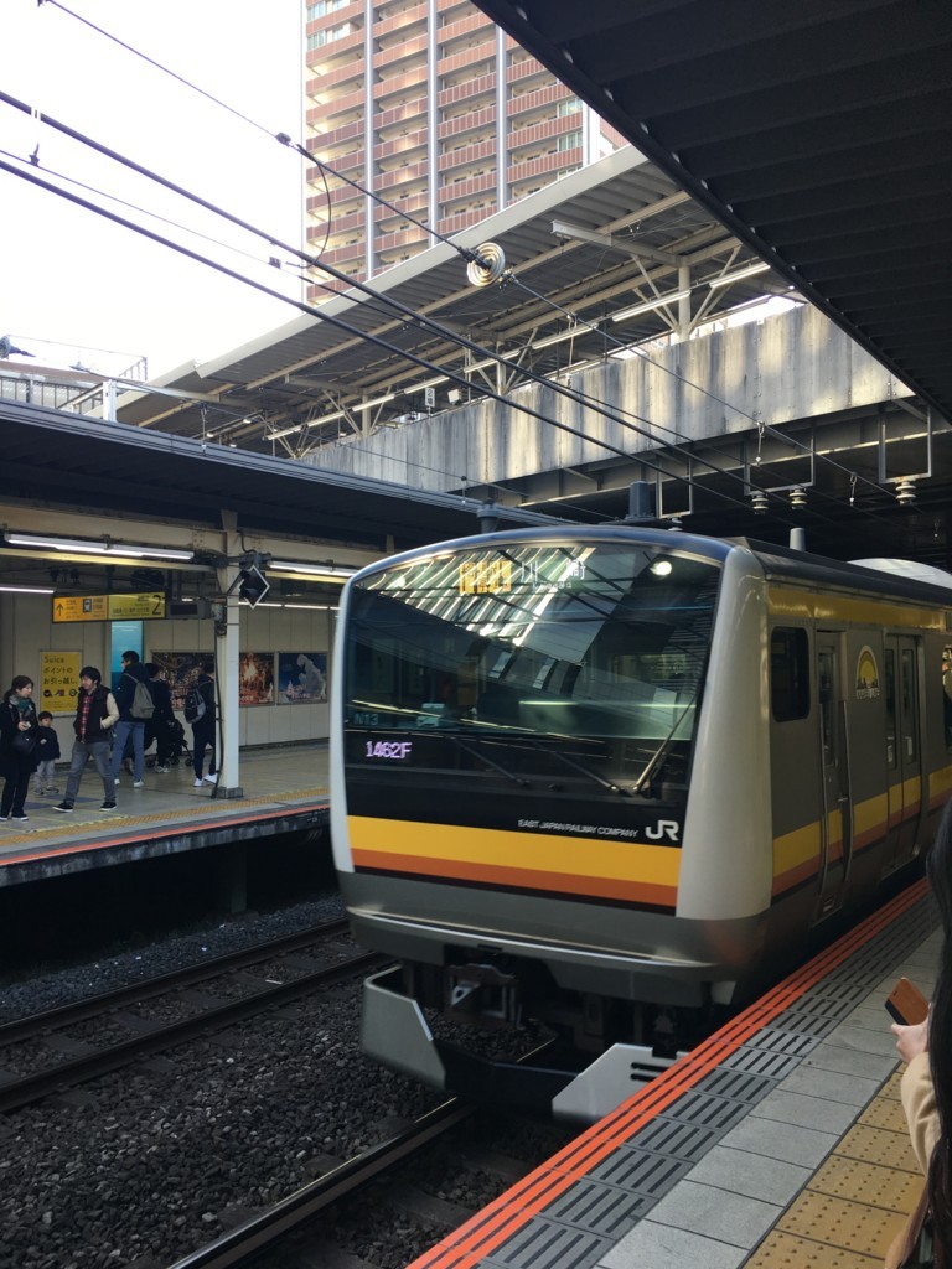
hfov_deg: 48.2
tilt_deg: +0.8
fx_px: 1063
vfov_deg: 61.7
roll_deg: +0.5
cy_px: 634
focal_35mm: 29
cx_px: 476
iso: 25
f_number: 2.2
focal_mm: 4.15
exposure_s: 1/120
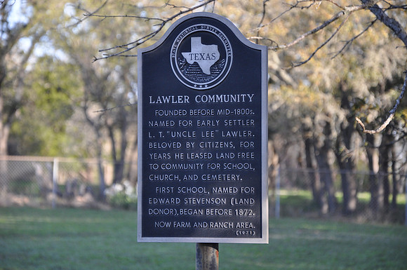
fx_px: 1778
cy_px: 135
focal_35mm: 158
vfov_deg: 8.7
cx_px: 204
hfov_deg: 13.1
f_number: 5.6
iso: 400
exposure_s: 1/80
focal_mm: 105
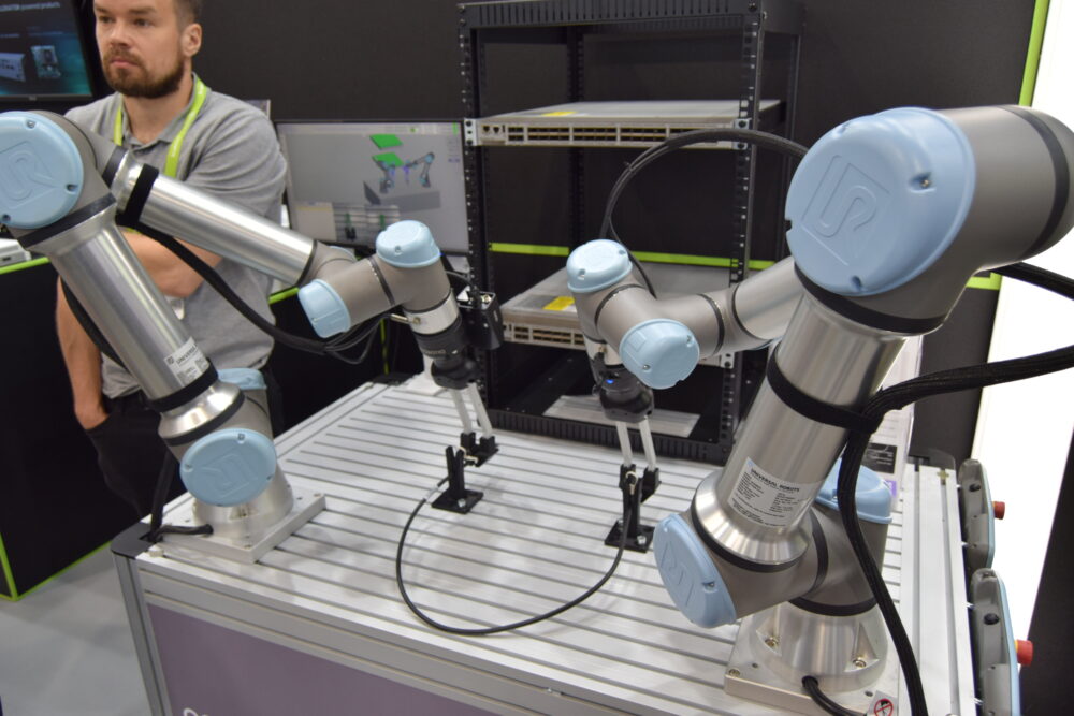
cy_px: 358
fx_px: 806
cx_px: 537
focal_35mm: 27
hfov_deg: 67.4
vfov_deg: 47.9
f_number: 4.5
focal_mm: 18
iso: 400
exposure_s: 1/80
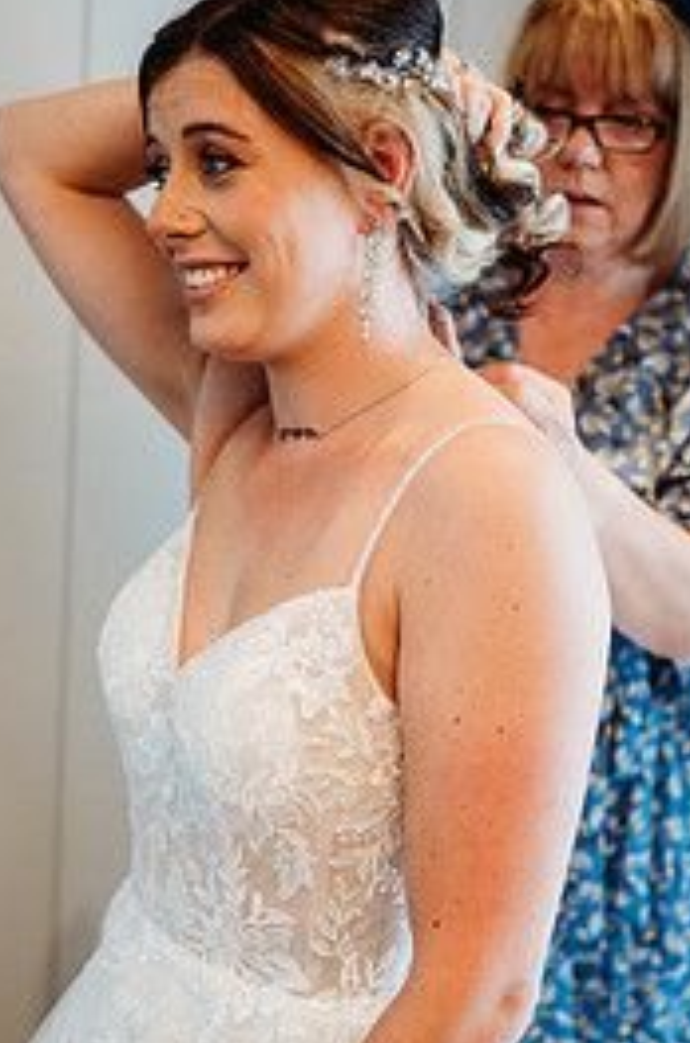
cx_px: 291
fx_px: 1734
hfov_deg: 22.5
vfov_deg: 33.5
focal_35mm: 60
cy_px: 555
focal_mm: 35
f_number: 1.8
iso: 400
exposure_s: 1/250
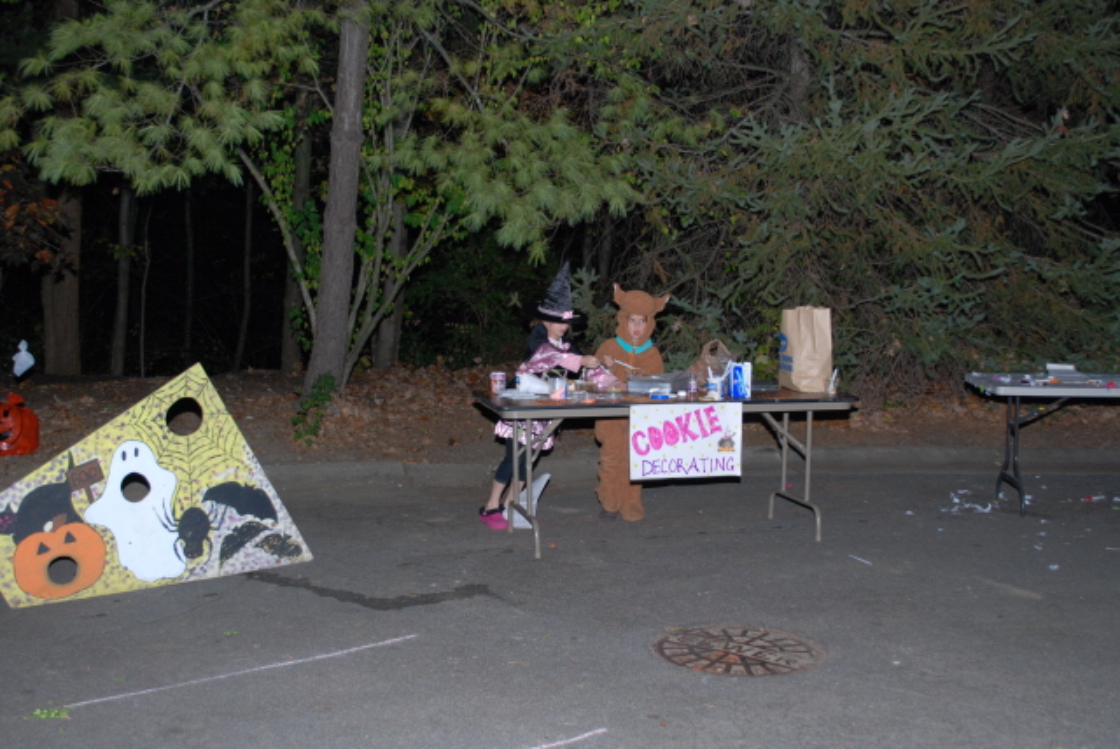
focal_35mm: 44
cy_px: 374
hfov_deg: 44.9
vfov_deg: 30.9
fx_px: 1355
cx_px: 560
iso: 400
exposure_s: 1/60
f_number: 4.8
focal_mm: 29
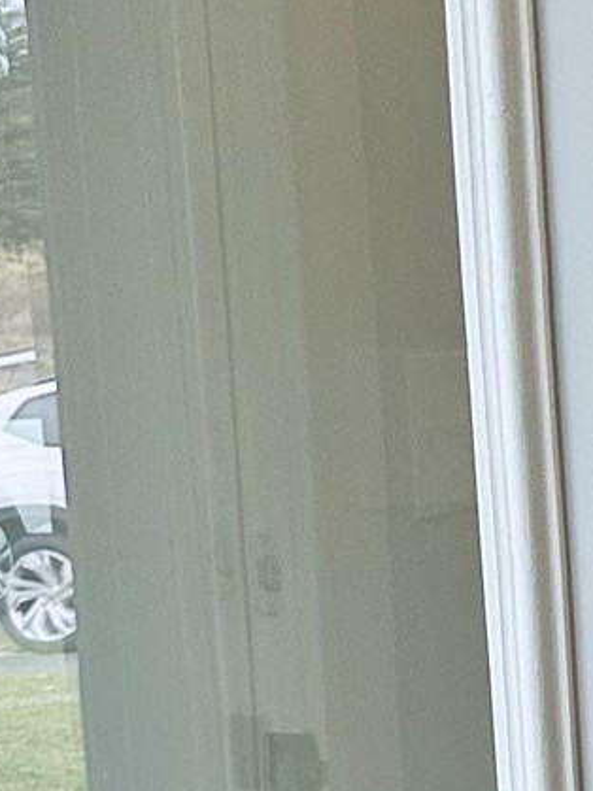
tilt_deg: -14.5
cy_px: 1084
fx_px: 3017
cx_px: 1271
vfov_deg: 14.2
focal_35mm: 132
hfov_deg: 10.2
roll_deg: -1.3
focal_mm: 6.86
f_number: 1.78
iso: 125
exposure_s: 1/120
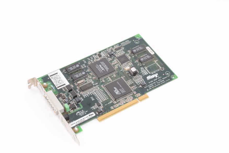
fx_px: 573
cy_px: 84
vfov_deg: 15.2
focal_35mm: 90
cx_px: 109
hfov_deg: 22.6
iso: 200
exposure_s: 1/15
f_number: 16
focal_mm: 52
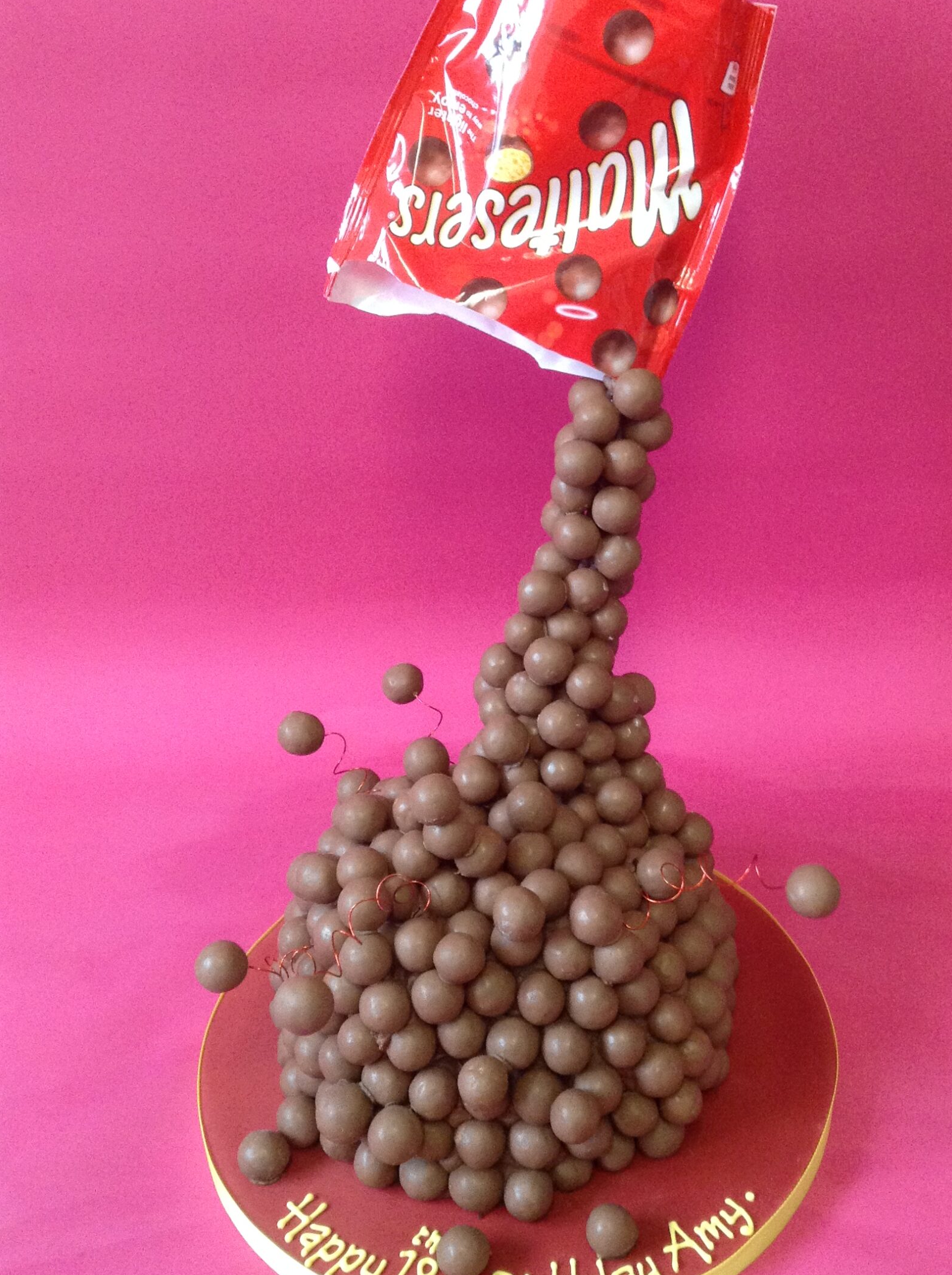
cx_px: 574
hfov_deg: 35.7
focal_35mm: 40
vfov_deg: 46.9
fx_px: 1471
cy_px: 612
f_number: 2.4
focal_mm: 3.3
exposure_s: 1/24
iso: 160
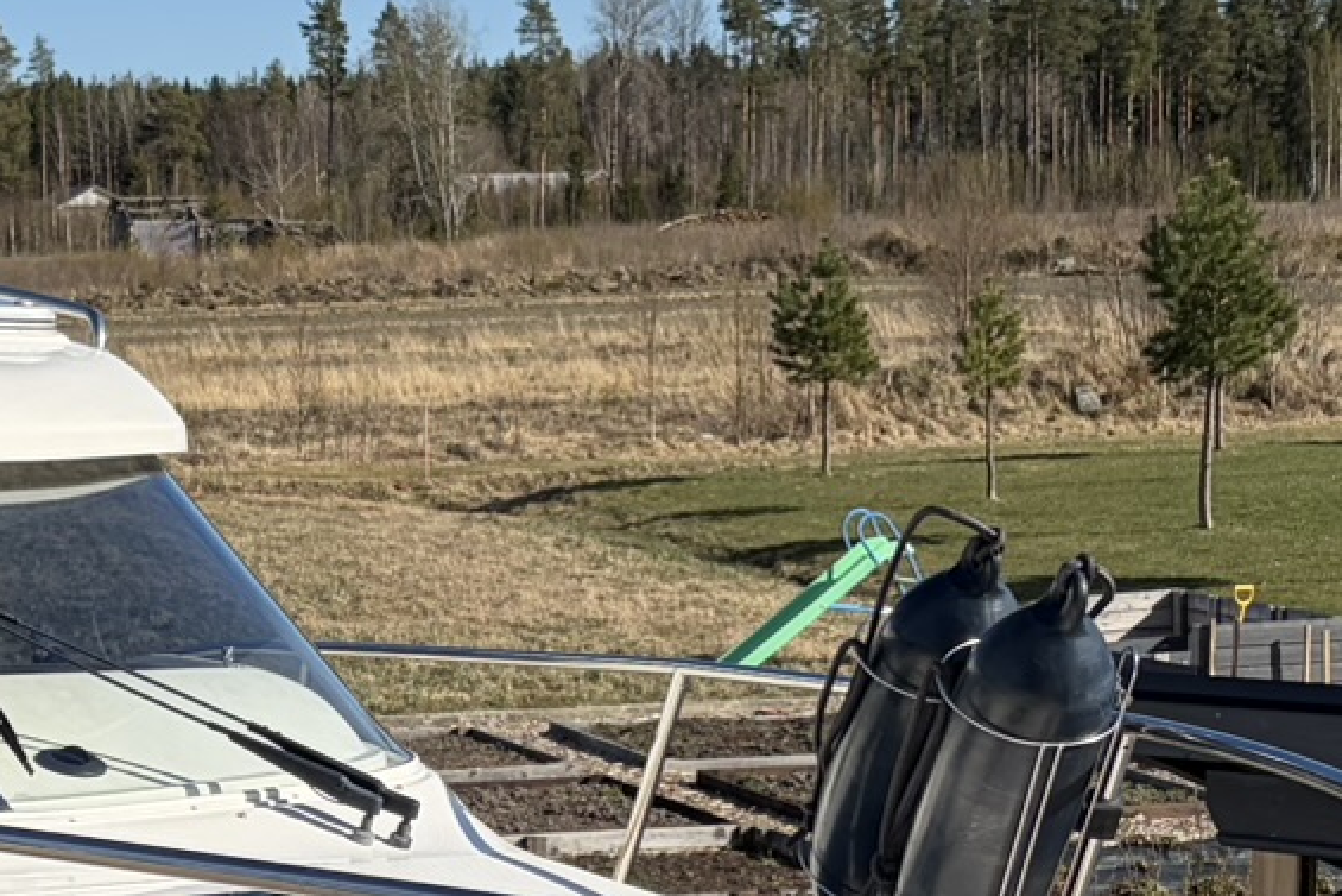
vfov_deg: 13.9
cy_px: 789
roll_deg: +1.1
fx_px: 3654
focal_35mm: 98
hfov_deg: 20.5
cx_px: 185
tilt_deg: -8.9
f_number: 1.6
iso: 50
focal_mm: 5.96
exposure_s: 1/4950
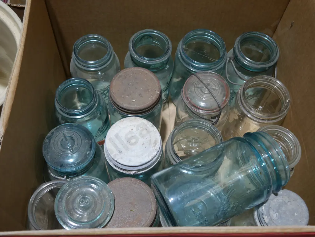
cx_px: 158
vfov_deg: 36.0
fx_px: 364
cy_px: 118
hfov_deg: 46.8
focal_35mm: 40
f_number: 4.4
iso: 320
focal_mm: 20
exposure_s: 1/60
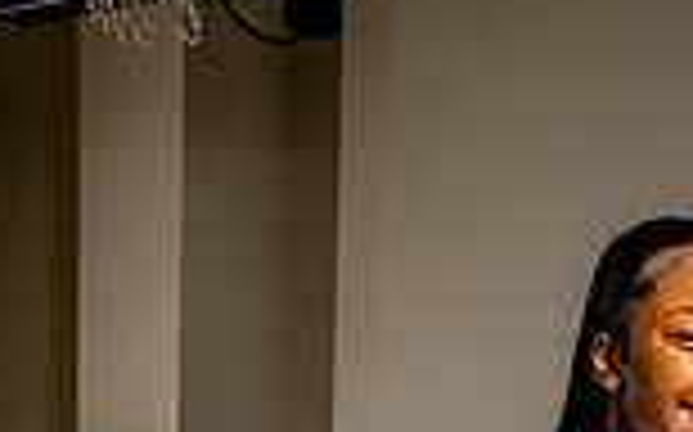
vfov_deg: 10.7
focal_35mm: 107
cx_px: 648
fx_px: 2019
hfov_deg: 19.1
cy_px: 981
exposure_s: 1/400
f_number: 8
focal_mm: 36
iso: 250
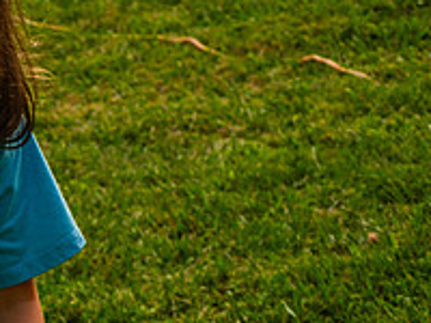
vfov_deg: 6.5
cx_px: -183
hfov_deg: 8.5
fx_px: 2851
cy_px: 78
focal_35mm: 229
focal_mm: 55
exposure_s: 1/200
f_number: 7.1
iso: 200
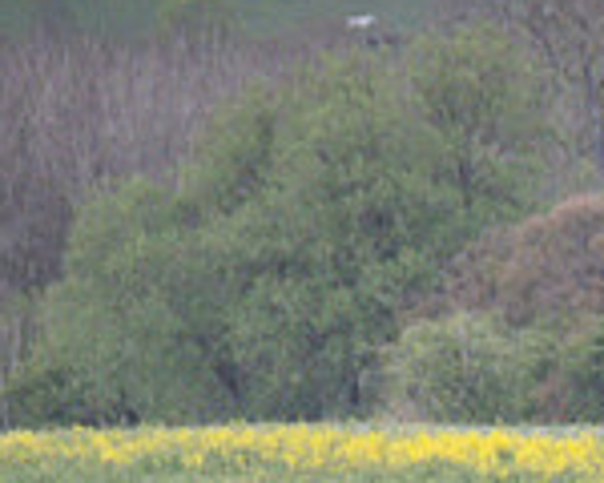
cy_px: 1186
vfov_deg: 0.9
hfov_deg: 1.1
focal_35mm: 1733
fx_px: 30979
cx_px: 1264
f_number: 5
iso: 800
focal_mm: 150
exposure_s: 1/1600
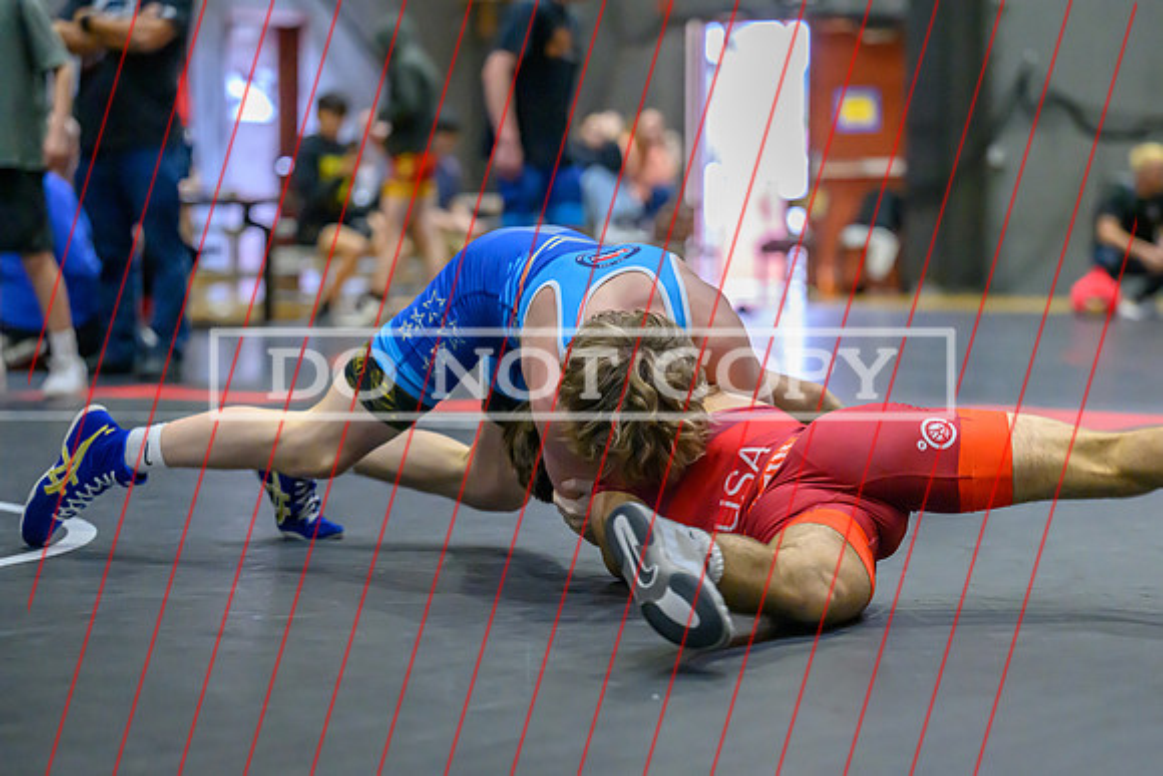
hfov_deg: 17.5
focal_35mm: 117
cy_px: 442
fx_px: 3789
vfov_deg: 11.7
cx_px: 549
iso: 10000
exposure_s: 1/800
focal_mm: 100
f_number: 2.8
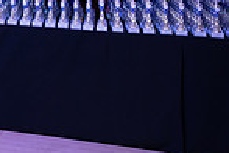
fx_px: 604
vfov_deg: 13.0
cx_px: -195
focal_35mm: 95
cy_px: -123
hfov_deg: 17.2
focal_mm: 24
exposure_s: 1/80
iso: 3200
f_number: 7.1
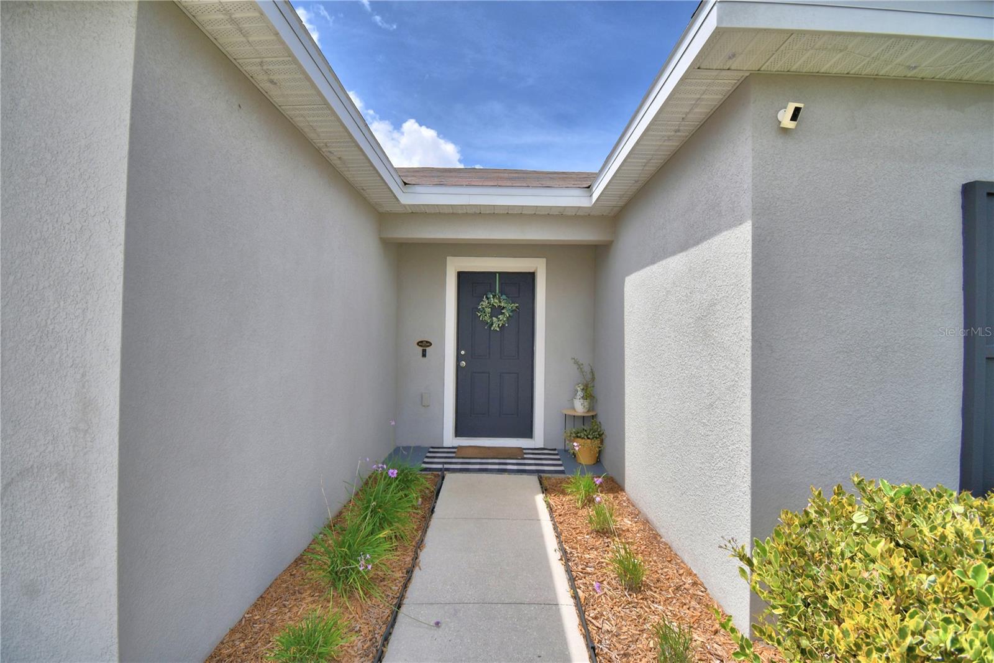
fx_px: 414
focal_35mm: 15
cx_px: 497
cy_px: 332
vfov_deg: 77.3
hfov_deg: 100.4
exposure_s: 1/1250
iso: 100
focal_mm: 10
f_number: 4.5
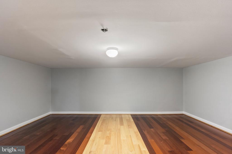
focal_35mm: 15
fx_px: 97
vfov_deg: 77.3
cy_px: 77
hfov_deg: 100.4
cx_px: 116
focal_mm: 10
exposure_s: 1.6
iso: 160
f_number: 8
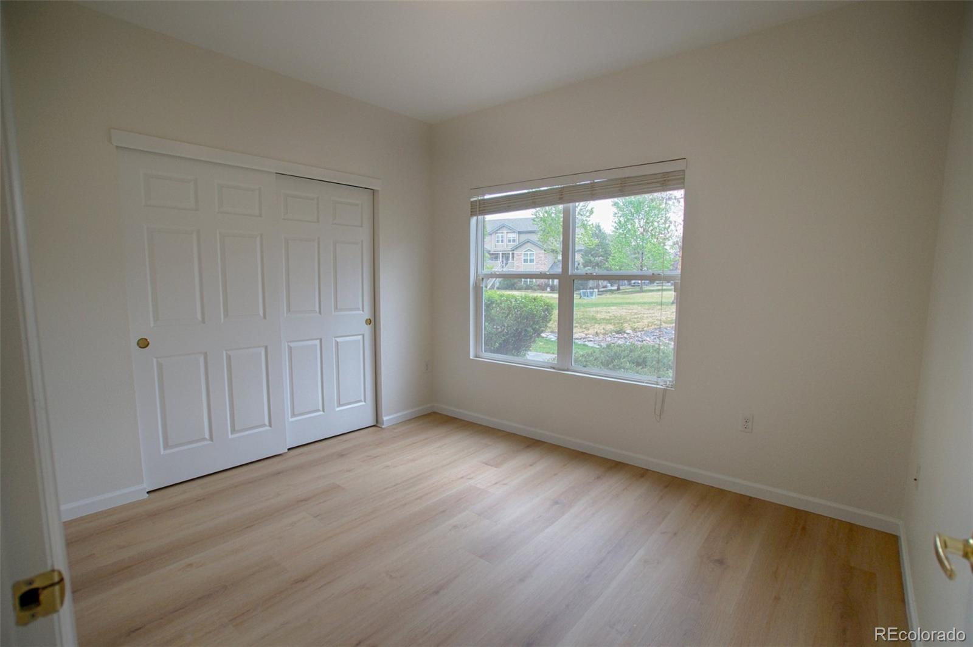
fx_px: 445
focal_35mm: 16
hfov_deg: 95.0
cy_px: 324
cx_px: 486
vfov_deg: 71.9
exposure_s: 1/160
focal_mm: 11
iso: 250
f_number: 4.5
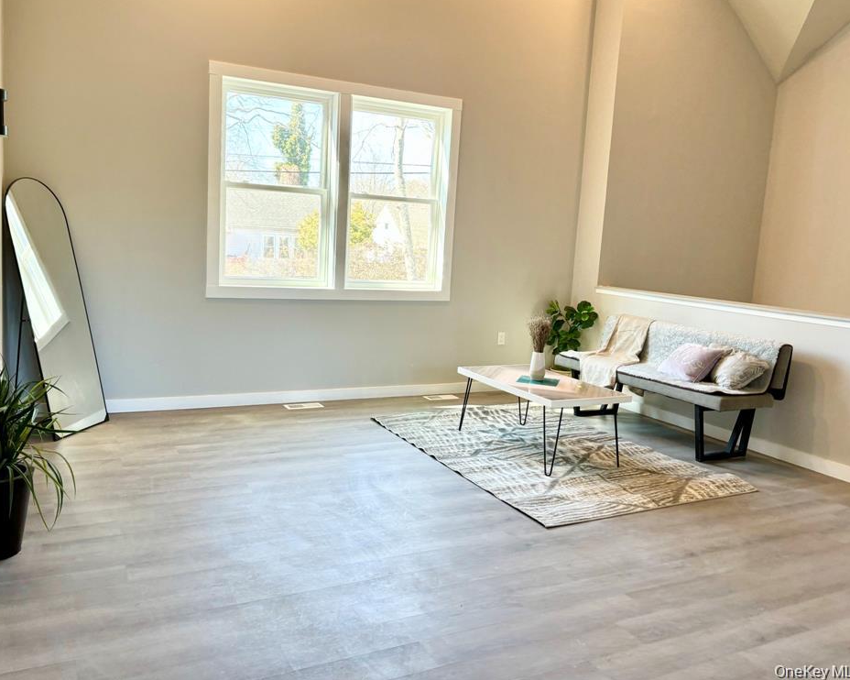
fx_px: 704
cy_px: 331
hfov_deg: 62.2
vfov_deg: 51.5
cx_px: 398
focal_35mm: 28
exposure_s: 1/60
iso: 80
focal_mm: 5.96
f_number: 1.6
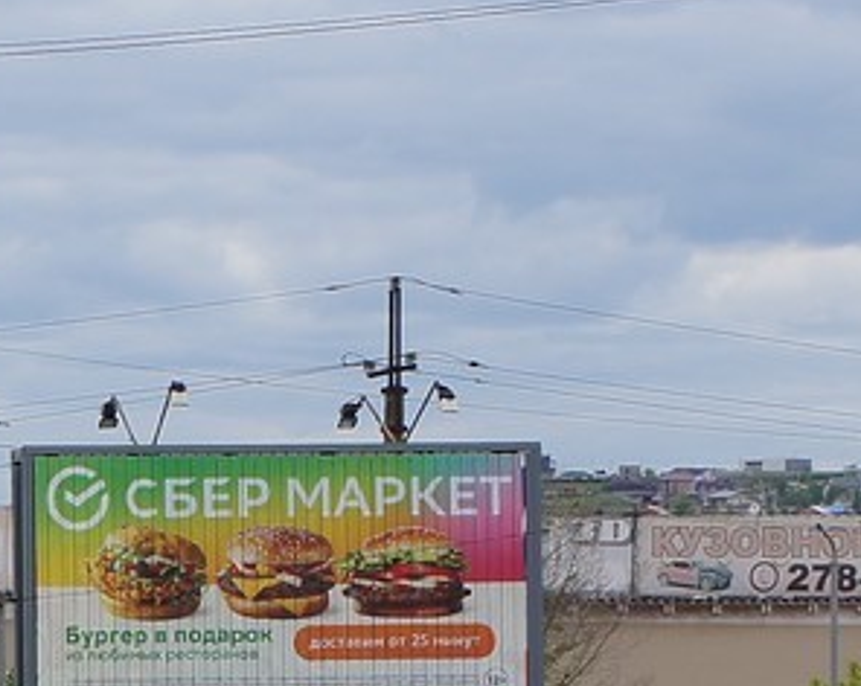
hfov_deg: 7.0
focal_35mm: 271
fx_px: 6886
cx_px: -470
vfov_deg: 5.7
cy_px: 956
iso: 100
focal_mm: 35
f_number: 10
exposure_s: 1/200
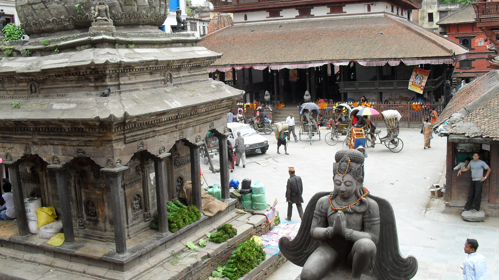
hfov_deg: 51.6
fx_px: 516
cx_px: 249
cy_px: 124
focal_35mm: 39
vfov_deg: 30.4
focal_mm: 6.3
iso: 100
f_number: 3.2
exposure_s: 1/250
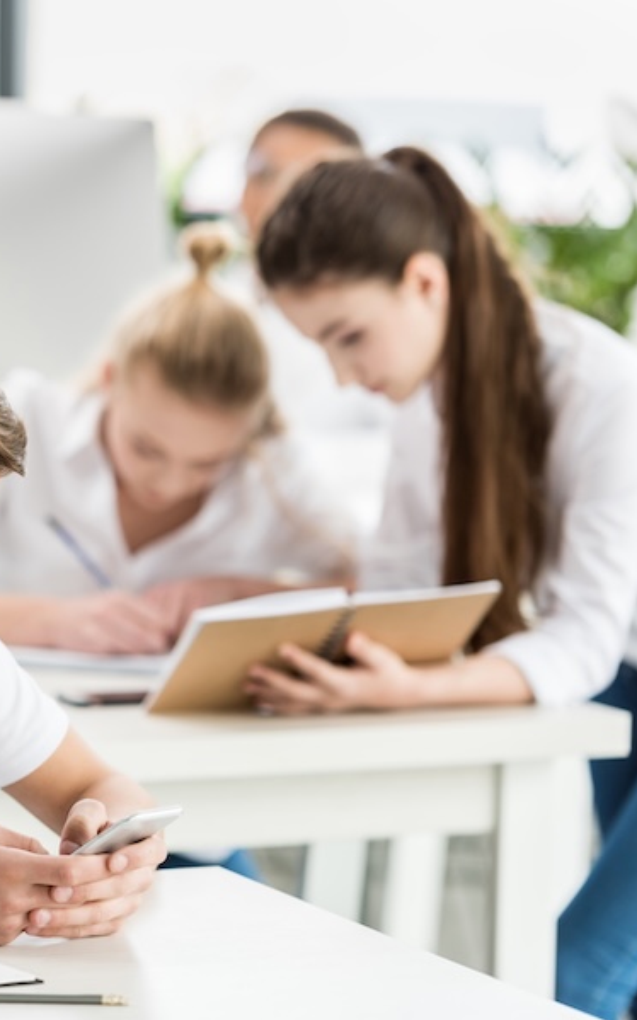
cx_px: 5
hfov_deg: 6.3
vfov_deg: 10.1
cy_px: 510
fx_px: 5754
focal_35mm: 207
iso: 200
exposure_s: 1/200
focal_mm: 135
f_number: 2.8
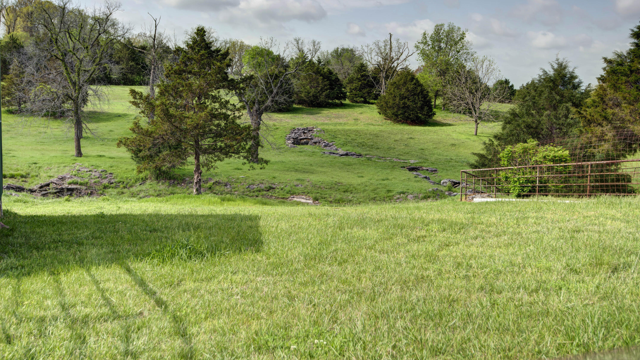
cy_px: 158
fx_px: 628
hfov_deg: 54.0
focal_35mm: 37
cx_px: 322
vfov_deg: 32.0
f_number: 6.3
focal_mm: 35
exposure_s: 1/500
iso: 100
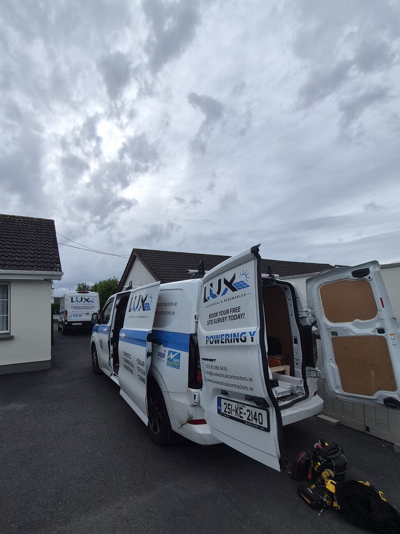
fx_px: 247
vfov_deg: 94.2
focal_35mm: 16
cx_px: 158
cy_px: 293
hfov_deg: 77.1
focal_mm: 1.74
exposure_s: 1/2960
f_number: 2.2
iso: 40
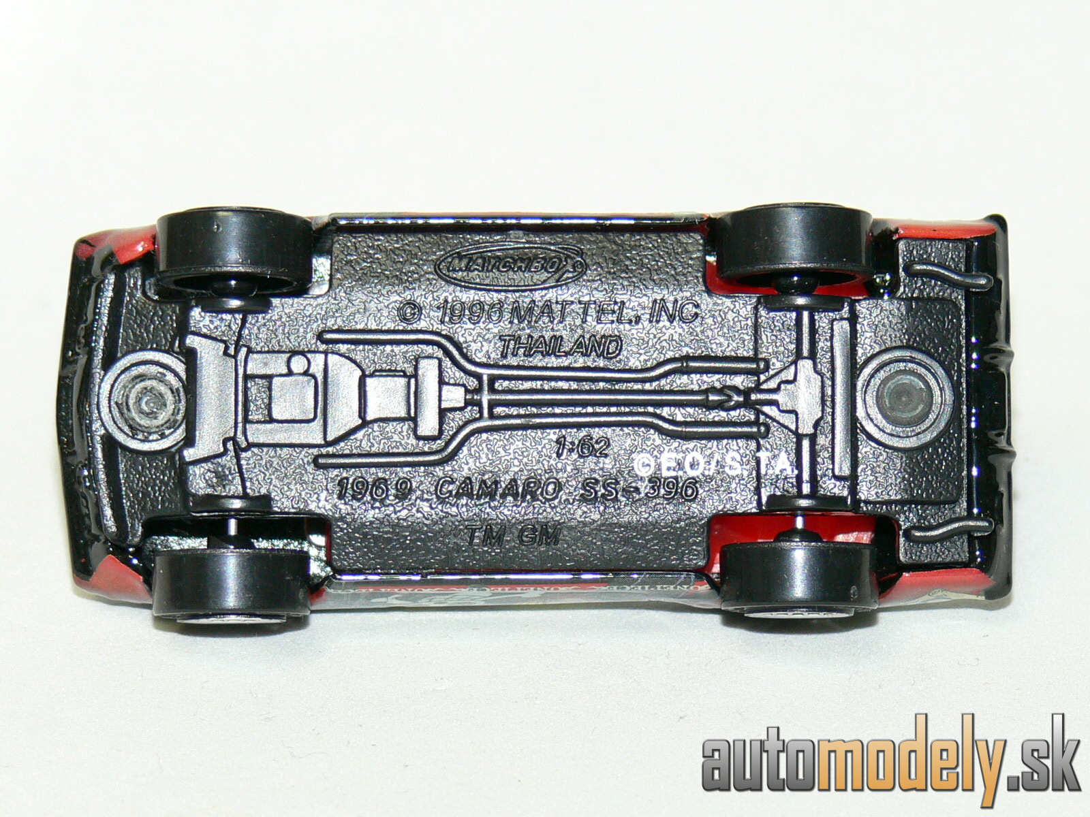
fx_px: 5794
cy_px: 408
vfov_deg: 8.1
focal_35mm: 184
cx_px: 545
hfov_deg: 10.7
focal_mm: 24.6
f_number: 3.6
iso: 100
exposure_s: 1/30
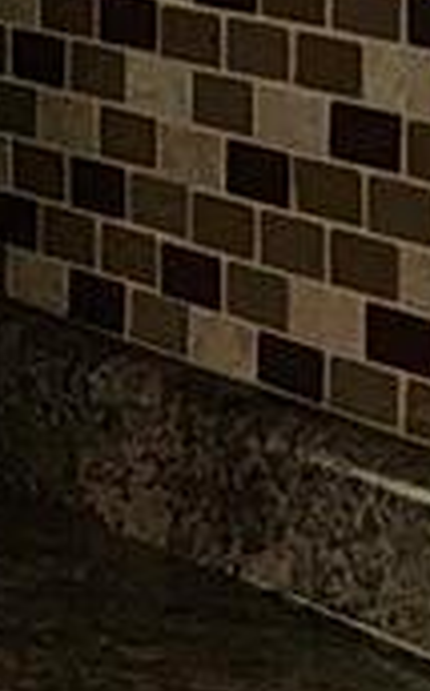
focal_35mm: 227
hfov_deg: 4.4
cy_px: -346
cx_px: -2150
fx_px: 4271
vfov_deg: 9.0
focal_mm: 6.3
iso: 100
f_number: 1.7
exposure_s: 1/30
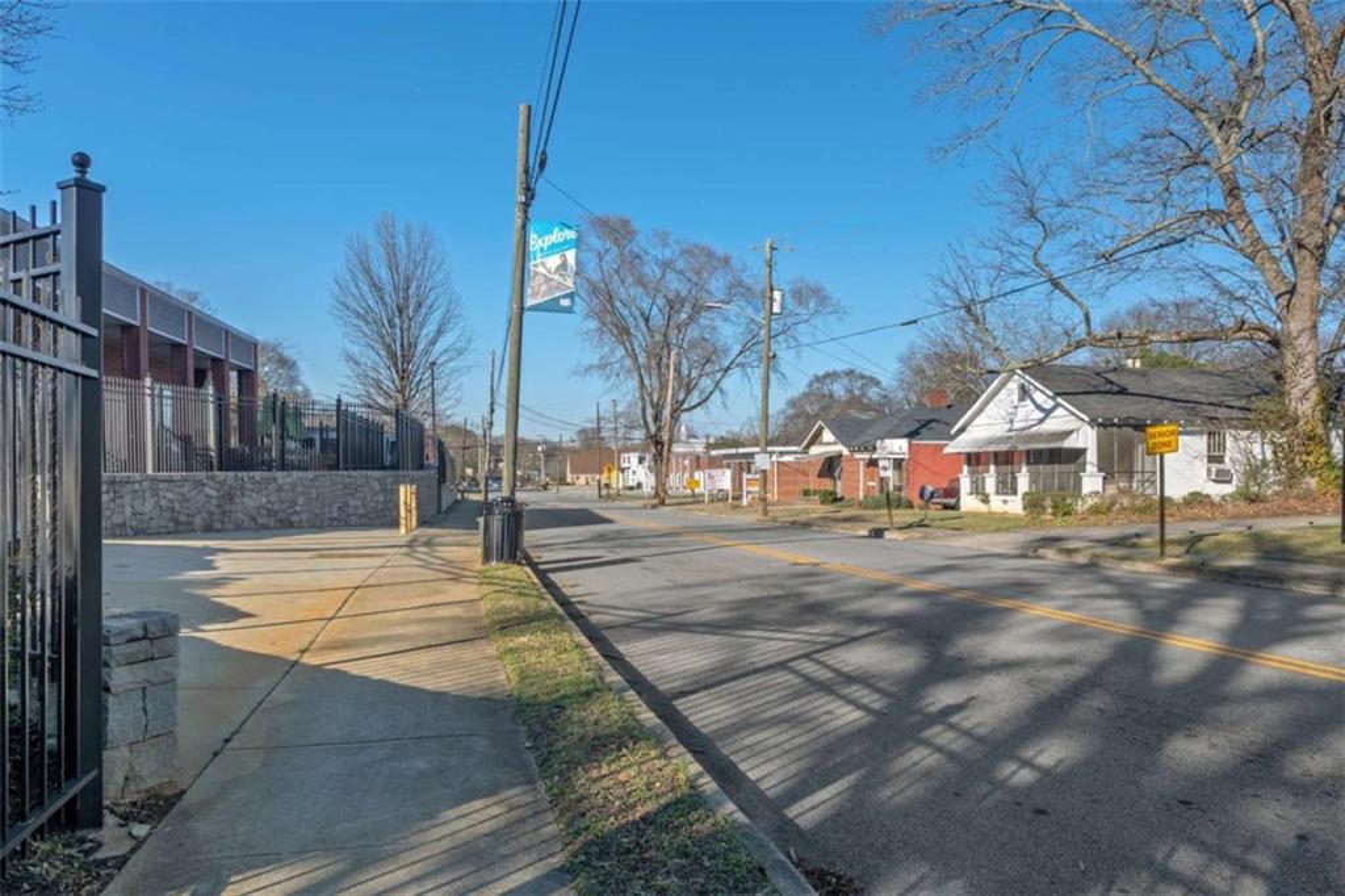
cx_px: 672
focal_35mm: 24
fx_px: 896
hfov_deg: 73.8
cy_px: 448
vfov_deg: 53.1
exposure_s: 1/60
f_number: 9
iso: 100
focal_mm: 16
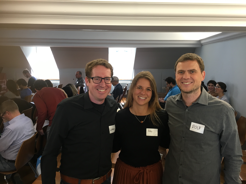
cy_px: 92
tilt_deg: -11.0
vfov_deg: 48.2
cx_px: 123
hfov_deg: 61.7
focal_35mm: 29
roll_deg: -1.2
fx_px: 206
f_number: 2.2
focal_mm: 4.15
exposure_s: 1/33
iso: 100
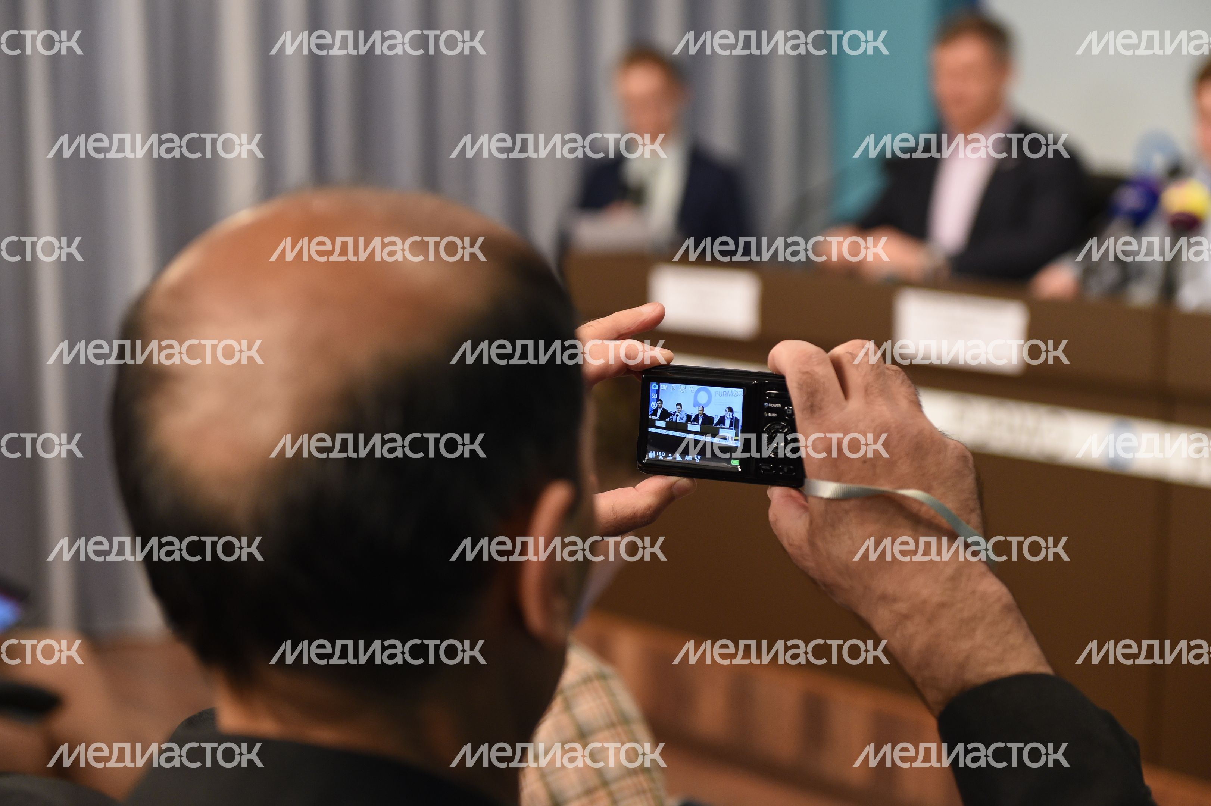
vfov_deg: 19.4
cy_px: 403
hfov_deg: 28.9
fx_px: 2353
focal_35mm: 70
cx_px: 606
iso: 2500
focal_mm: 70
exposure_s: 1/320
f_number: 3.5
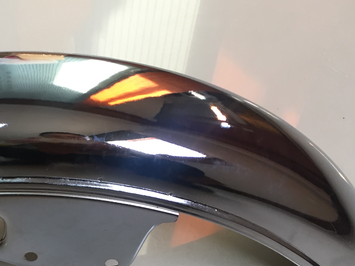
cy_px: 260
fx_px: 646
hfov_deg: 29.1
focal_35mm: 63
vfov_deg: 22.5
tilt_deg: -51.6
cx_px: 15
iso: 32
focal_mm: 4.15
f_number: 2.2
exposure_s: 1/33
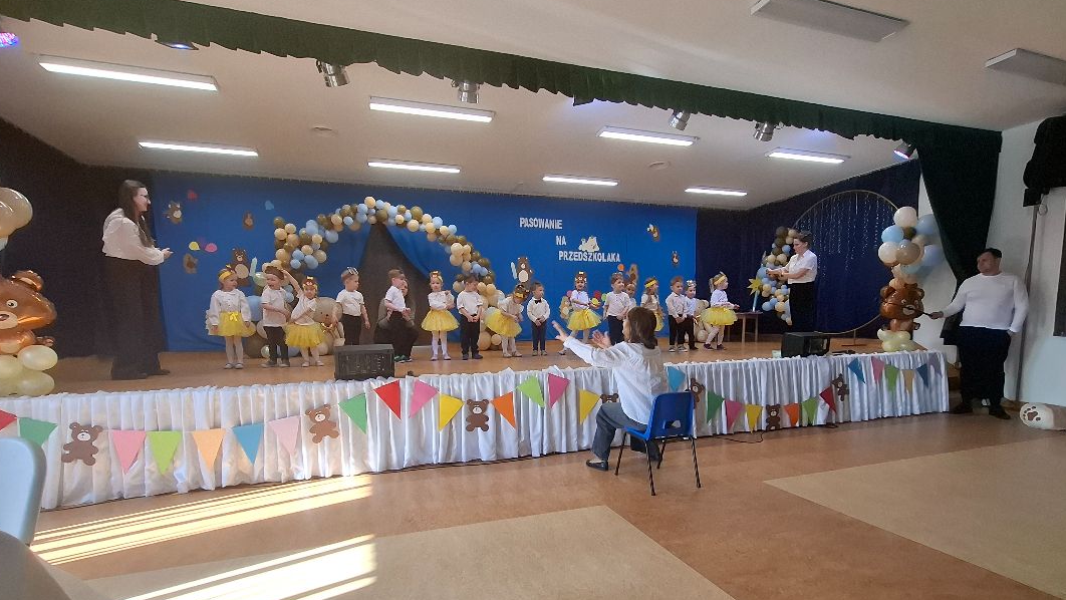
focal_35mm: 16
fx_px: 452
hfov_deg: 99.3
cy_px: 372
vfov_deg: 66.2
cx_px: 523
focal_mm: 1.74
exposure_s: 1/50
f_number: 2.2
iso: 40
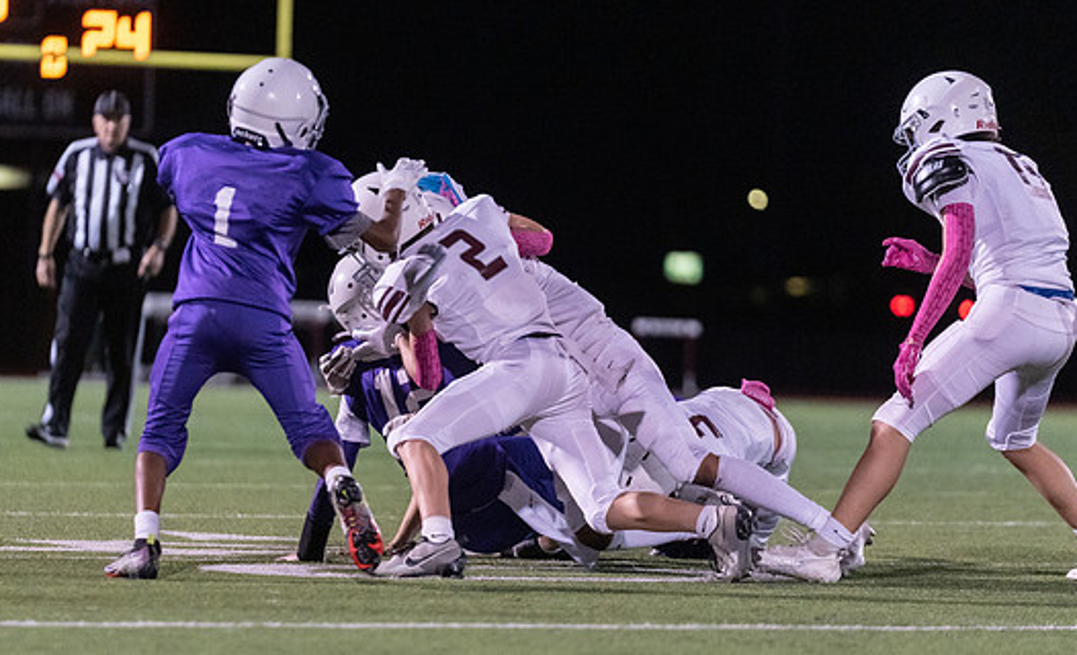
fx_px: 8041
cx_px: 507
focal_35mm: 276
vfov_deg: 4.7
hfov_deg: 7.7
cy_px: 312
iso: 5000
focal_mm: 200
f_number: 2.8
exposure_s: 1/1250
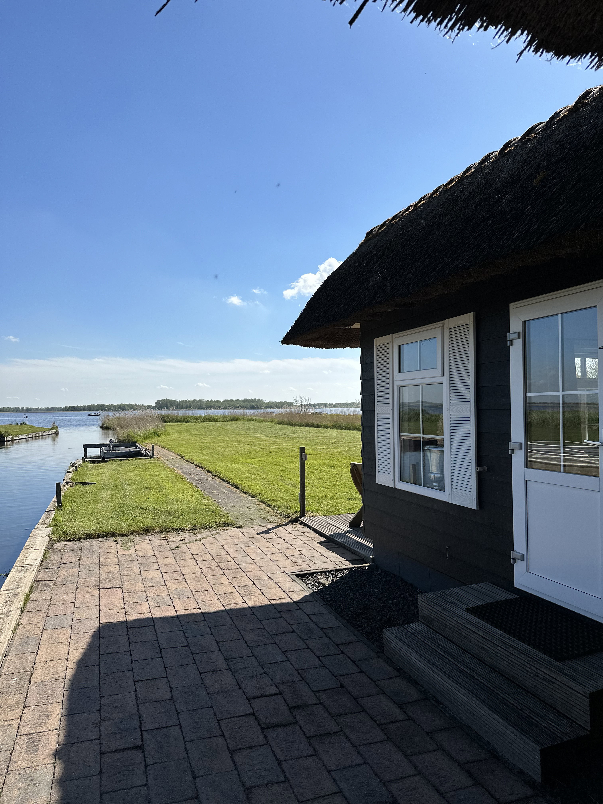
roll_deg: -0.3
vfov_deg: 71.6
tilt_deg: +0.8
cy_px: 402
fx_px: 557
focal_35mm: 24
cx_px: 302
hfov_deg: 56.8
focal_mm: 6.86
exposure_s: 1/8197
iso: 80
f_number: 1.78
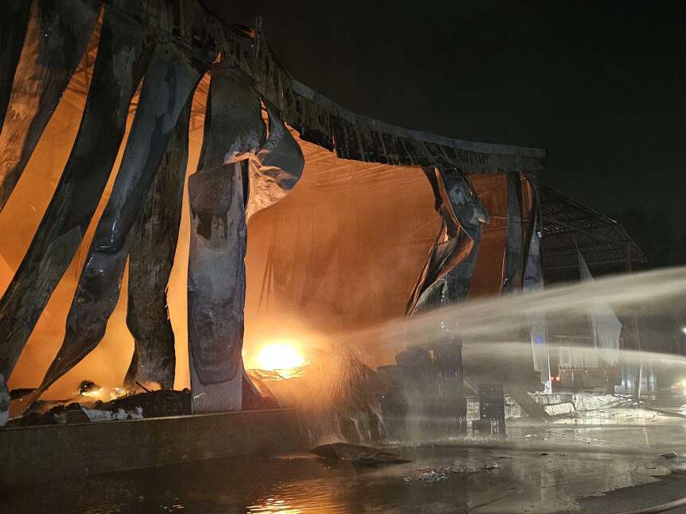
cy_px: 229
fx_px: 674
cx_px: 369
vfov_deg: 41.7
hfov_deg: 53.9
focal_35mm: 34
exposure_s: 1/25
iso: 800
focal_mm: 6.3
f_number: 1.7
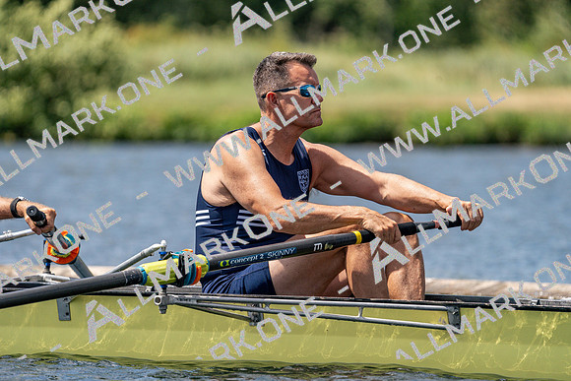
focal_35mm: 433
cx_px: 286
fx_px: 6869
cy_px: 190
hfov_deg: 4.8
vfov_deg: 3.2
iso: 320
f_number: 6.3
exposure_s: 1/2000
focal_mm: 433
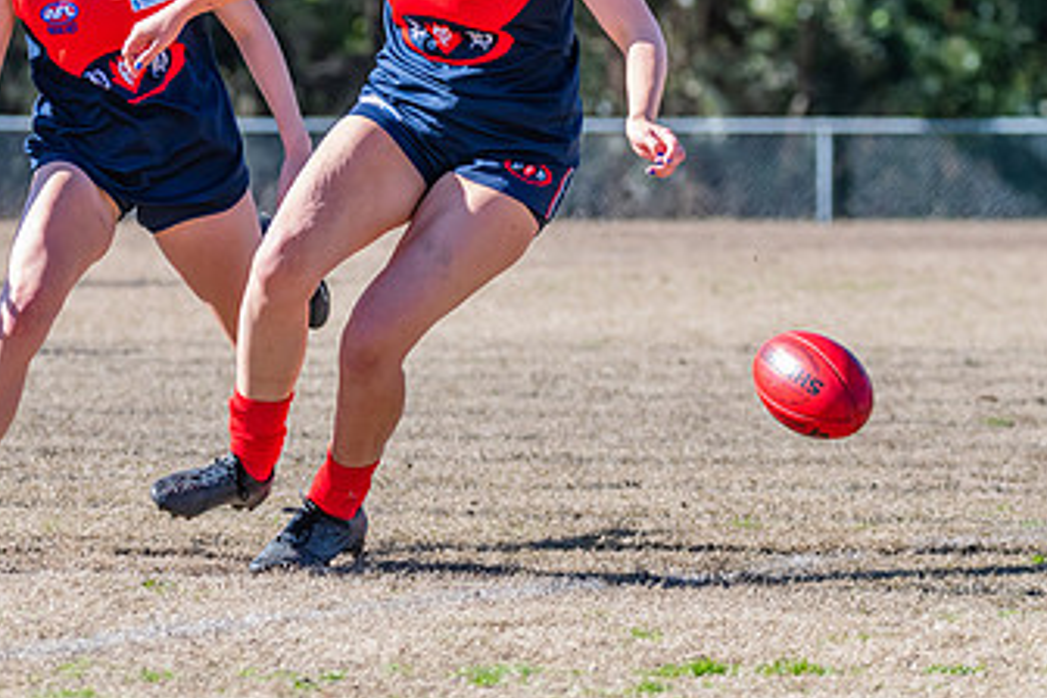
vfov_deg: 3.2
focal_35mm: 436
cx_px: 367
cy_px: 158
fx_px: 12679
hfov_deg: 4.7
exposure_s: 1/1250
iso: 800
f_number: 7.1
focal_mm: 220
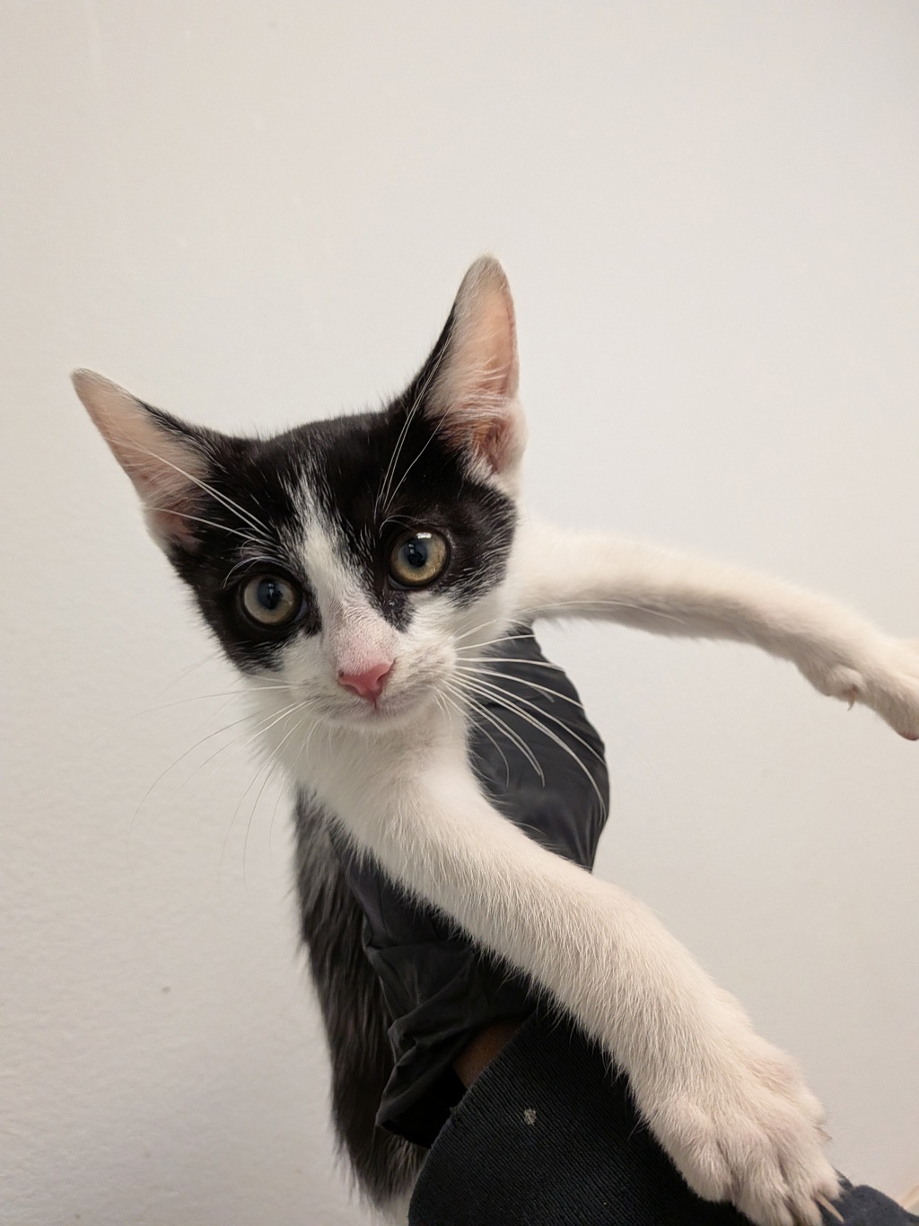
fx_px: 849
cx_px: 460
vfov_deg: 71.6
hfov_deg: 56.8
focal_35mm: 24
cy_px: 613
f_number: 1.7
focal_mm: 4.53
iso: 386
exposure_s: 1/120
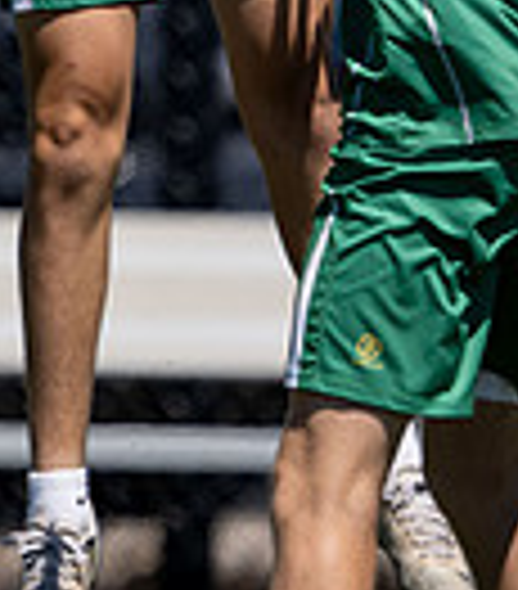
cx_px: 177
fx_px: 37599
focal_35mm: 2072
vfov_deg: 0.9
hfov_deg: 0.8
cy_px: -221
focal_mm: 400
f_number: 2.8
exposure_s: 1/2000
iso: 80
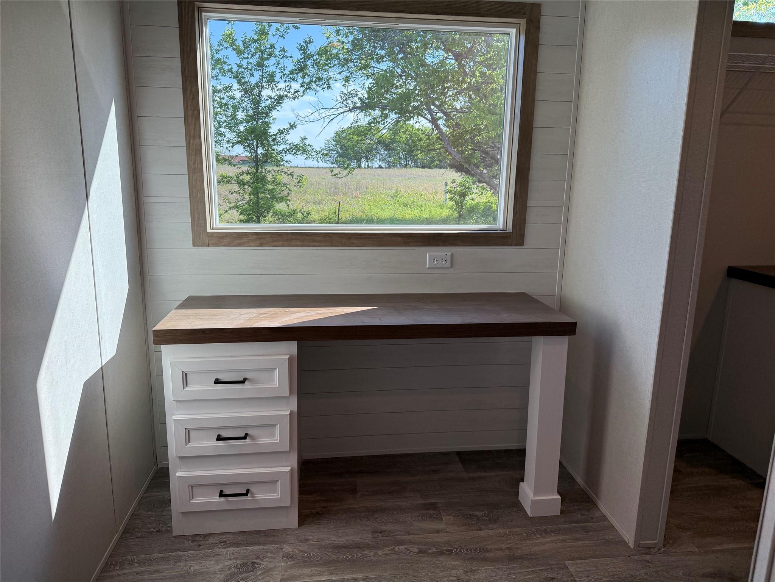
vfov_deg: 56.8
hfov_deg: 71.6
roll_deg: -1.1
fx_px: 537
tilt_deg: -11.4
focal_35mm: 24
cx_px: 388
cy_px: 291
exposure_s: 1/920
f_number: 1.78
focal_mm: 6.76
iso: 100
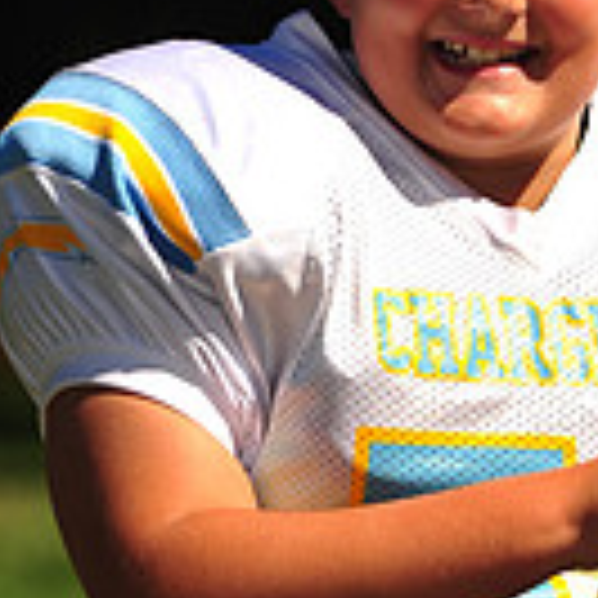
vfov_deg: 2.7
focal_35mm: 646
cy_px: 692
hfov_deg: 2.7
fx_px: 12626
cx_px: 535
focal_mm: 175
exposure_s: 1/1000
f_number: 5
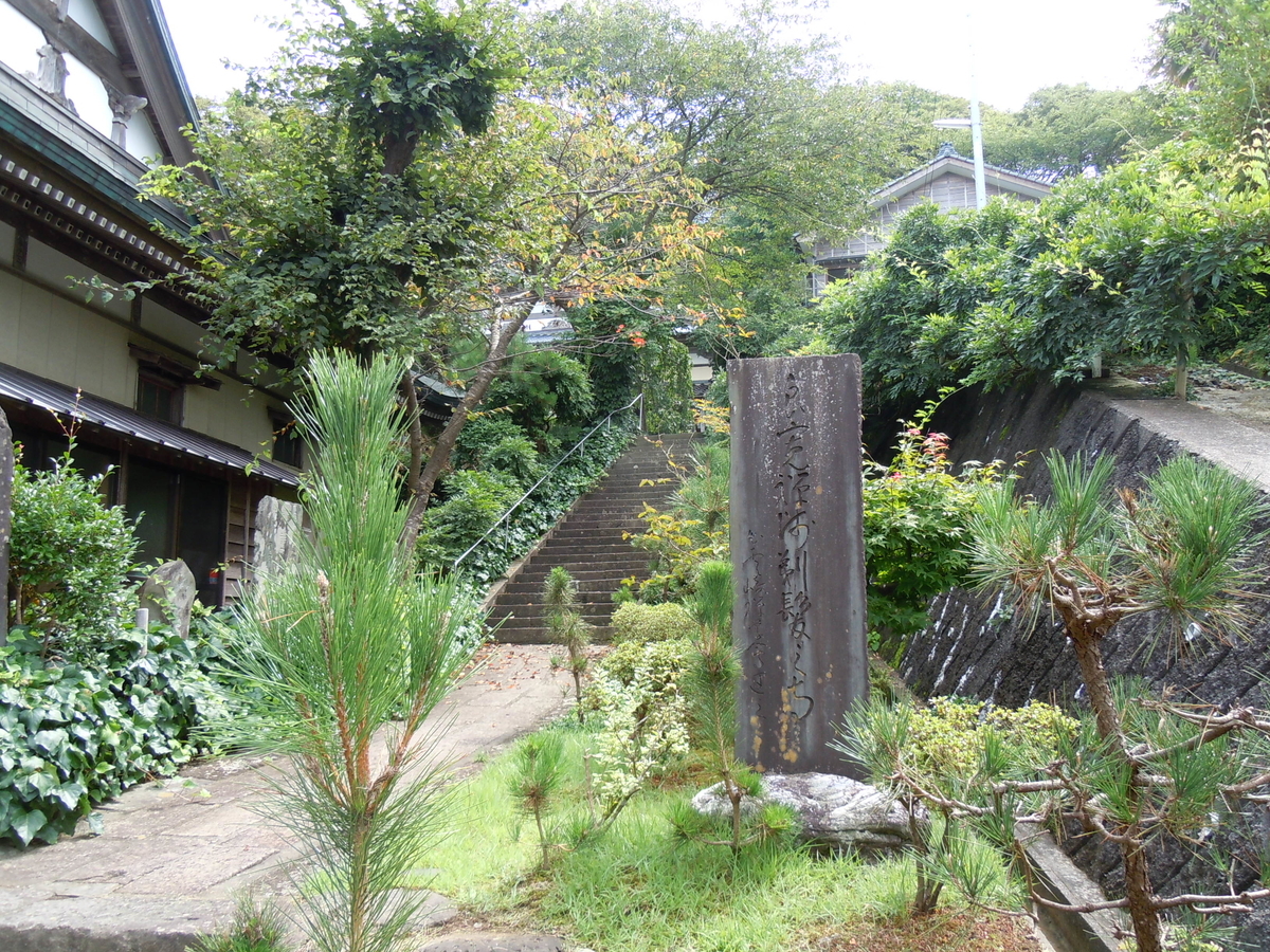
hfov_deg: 60.0
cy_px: 476
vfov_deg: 46.8
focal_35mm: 30
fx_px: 1101
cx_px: 635
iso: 100
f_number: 3.5
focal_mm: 5.4
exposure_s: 1/125
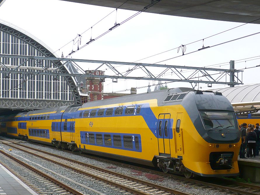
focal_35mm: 61
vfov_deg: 24.0
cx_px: 156
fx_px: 458
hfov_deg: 31.6
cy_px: 119
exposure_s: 1/400
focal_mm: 7.5
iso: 100
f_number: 3.2
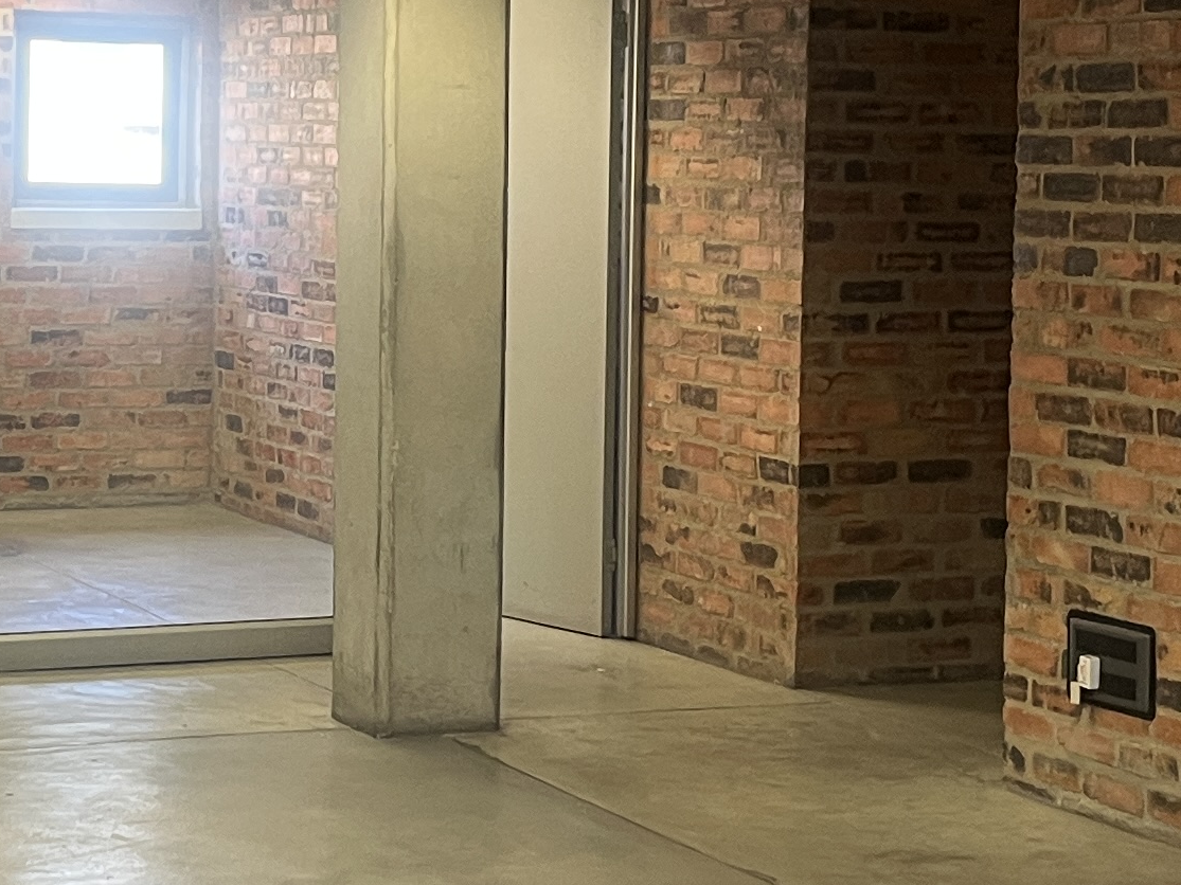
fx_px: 3207
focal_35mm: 94
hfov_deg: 20.7
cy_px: 343
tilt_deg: -4.6
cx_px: 266
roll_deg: -0.8
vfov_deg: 15.7
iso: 80
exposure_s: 1/50
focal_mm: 5.1
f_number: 1.6
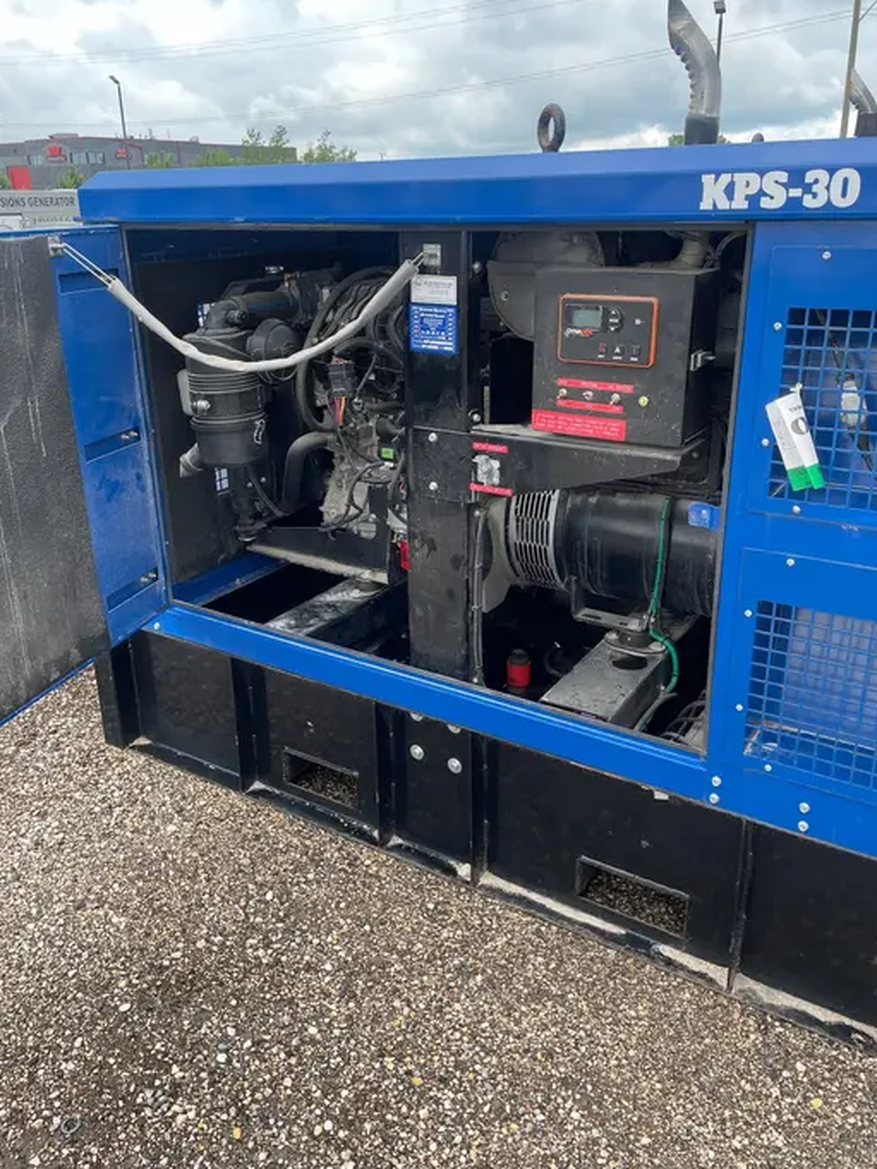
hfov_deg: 49.8
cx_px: 432
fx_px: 946
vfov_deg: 63.4
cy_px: 557
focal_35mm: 28
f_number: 1.6
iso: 32
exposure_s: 1/313
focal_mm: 4.2
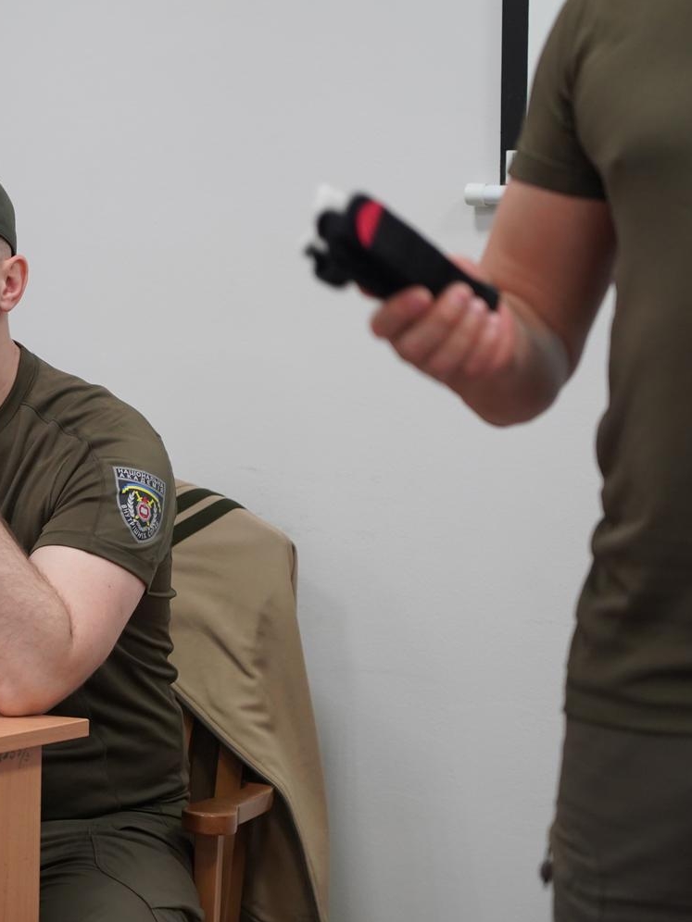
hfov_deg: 9.7
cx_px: 91
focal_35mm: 152
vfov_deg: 13.0
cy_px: 460
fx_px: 4051
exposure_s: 1/160
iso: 2500
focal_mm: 105
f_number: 4
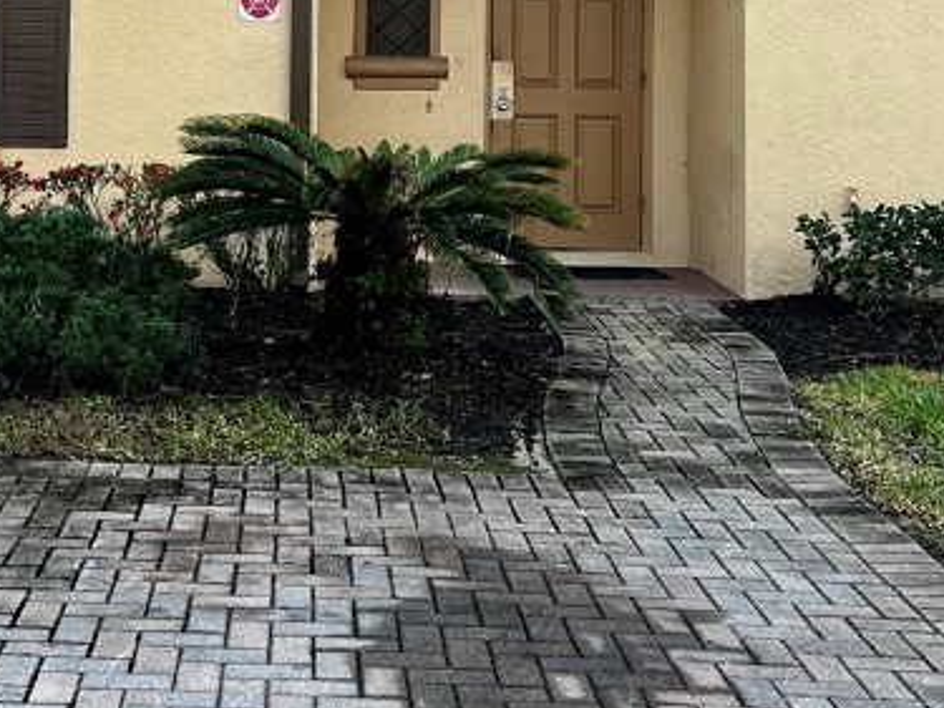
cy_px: 33
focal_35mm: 71
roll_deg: -1.1
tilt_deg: +2.8
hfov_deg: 27.1
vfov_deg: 20.2
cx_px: 264
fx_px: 1936
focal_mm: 5.7
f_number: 1.5
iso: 50
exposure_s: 1/401
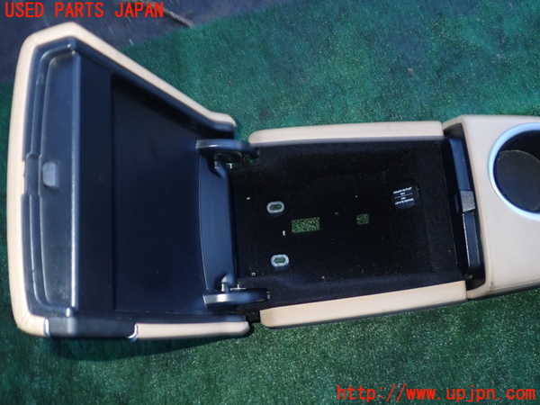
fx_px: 468
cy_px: 202
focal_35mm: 30
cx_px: 270
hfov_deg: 60.0
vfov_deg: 46.8
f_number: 6.3
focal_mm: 5.4
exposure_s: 1/30
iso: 250
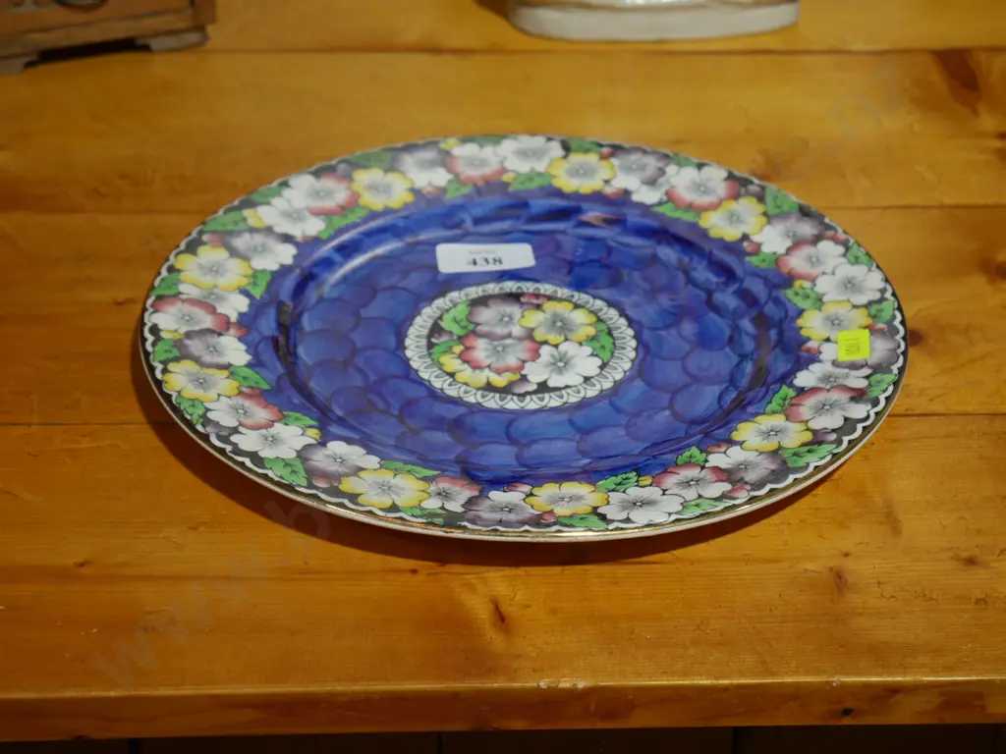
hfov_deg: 26.3
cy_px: 377
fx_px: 2151
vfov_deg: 19.9
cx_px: 503
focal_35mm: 74
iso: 640
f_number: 5.5
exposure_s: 1/80
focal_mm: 37
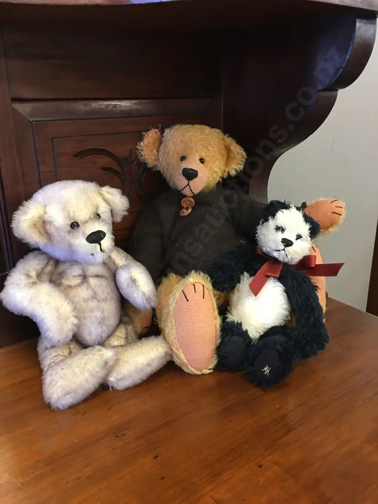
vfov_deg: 61.7
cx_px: 189
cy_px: 252
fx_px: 422
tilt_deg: -18.4
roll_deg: +1.0
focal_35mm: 29
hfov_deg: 48.2
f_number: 2.2
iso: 80
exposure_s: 1/17
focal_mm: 4.15
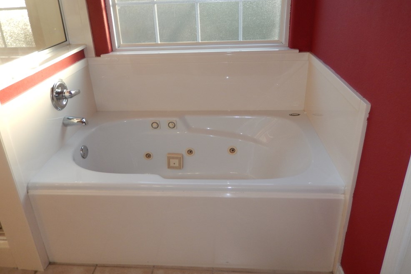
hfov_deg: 67.4
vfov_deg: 47.8
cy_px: 120
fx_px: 308
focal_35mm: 27
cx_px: 200
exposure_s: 1/30
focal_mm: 4.5
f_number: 3.4
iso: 160
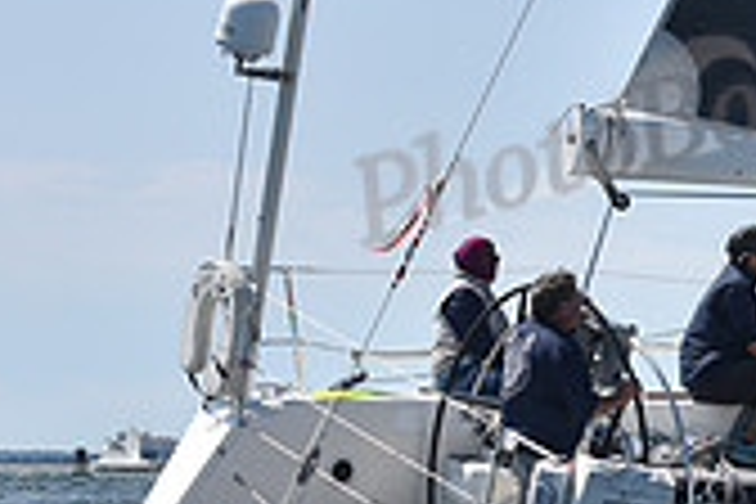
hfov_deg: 8.3
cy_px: 299
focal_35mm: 241
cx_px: 1224
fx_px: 5061
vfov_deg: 5.7
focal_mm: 70
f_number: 5.6
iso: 250
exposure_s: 1/1600
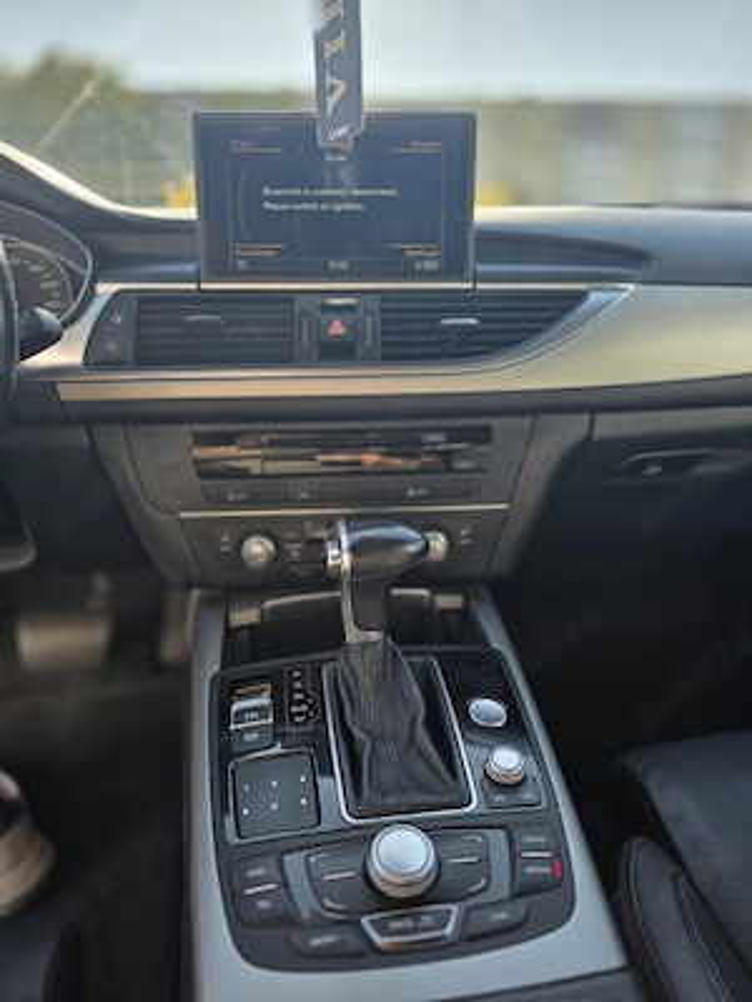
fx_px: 666
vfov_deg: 73.9
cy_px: 501
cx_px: 376
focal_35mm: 23
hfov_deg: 58.9
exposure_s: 1/370
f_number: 1.7
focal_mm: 6.3
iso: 40
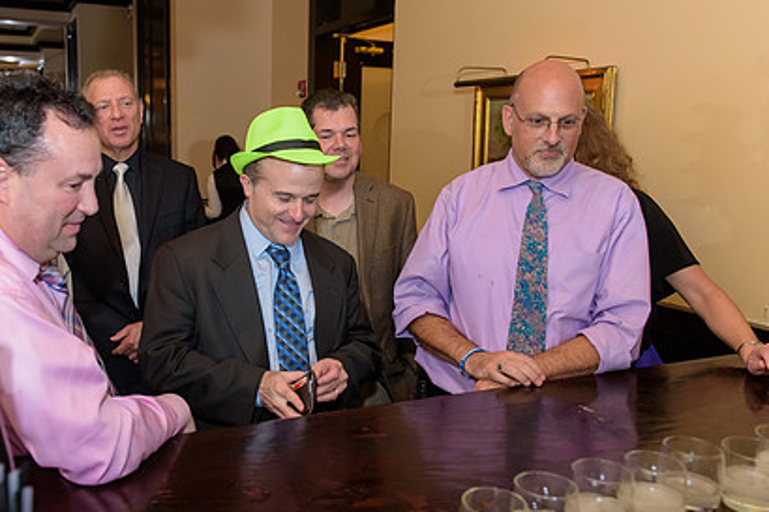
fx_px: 726
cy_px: 258
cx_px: 287
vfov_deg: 38.9
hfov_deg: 55.2
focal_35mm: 34
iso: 1600
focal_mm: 24
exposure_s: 1/125
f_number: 3.2
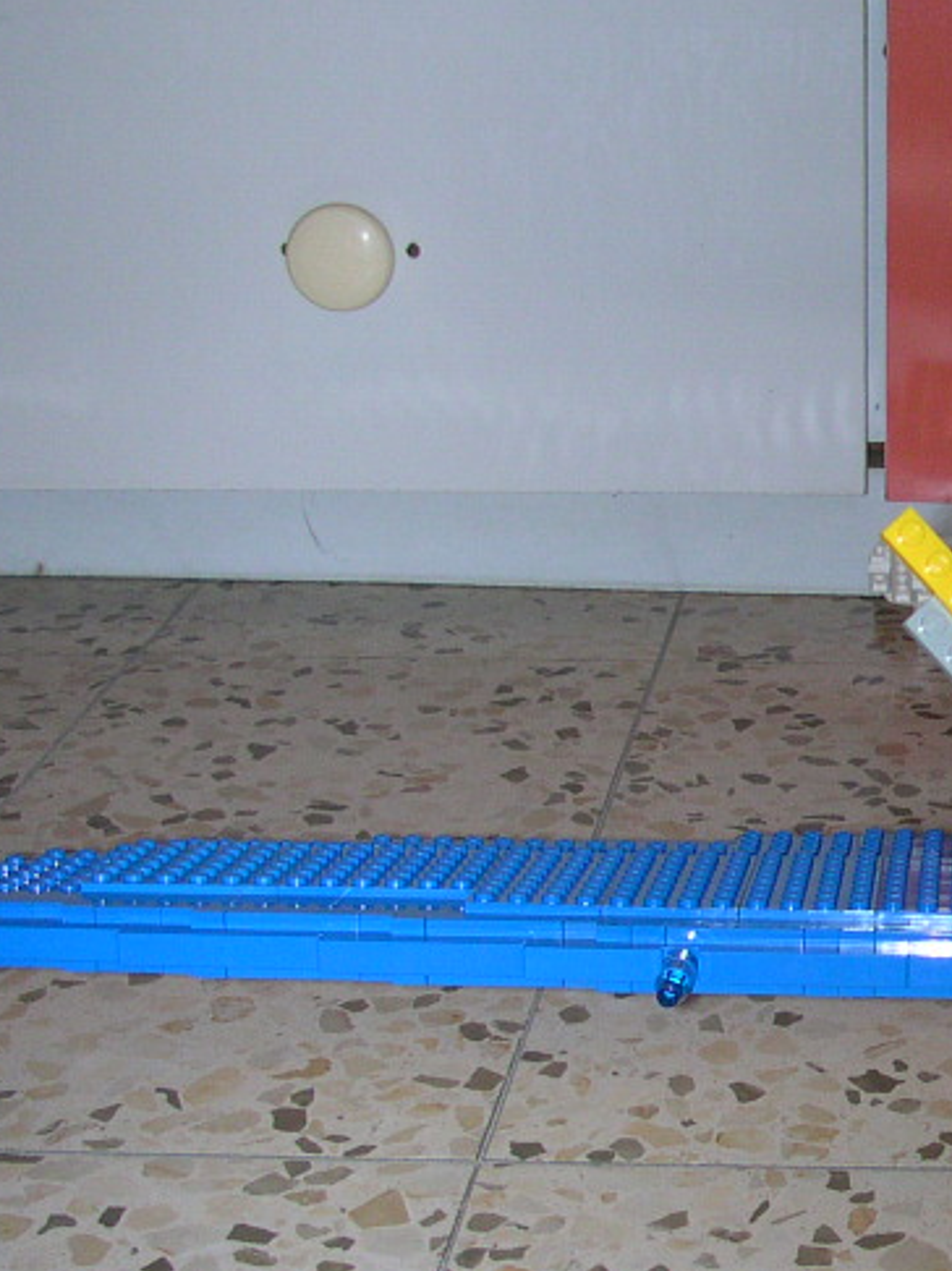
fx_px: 2863
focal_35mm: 78
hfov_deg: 18.0
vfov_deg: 24.9
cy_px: 850
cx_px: 1132
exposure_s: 1/60
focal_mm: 5.6
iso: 100
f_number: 2.7
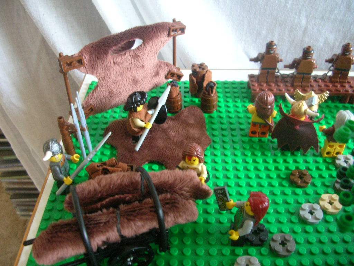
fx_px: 358
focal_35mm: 35
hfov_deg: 52.6
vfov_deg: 40.7
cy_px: 133
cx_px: 177
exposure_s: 1/5.9
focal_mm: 5.8
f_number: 2.8
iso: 169
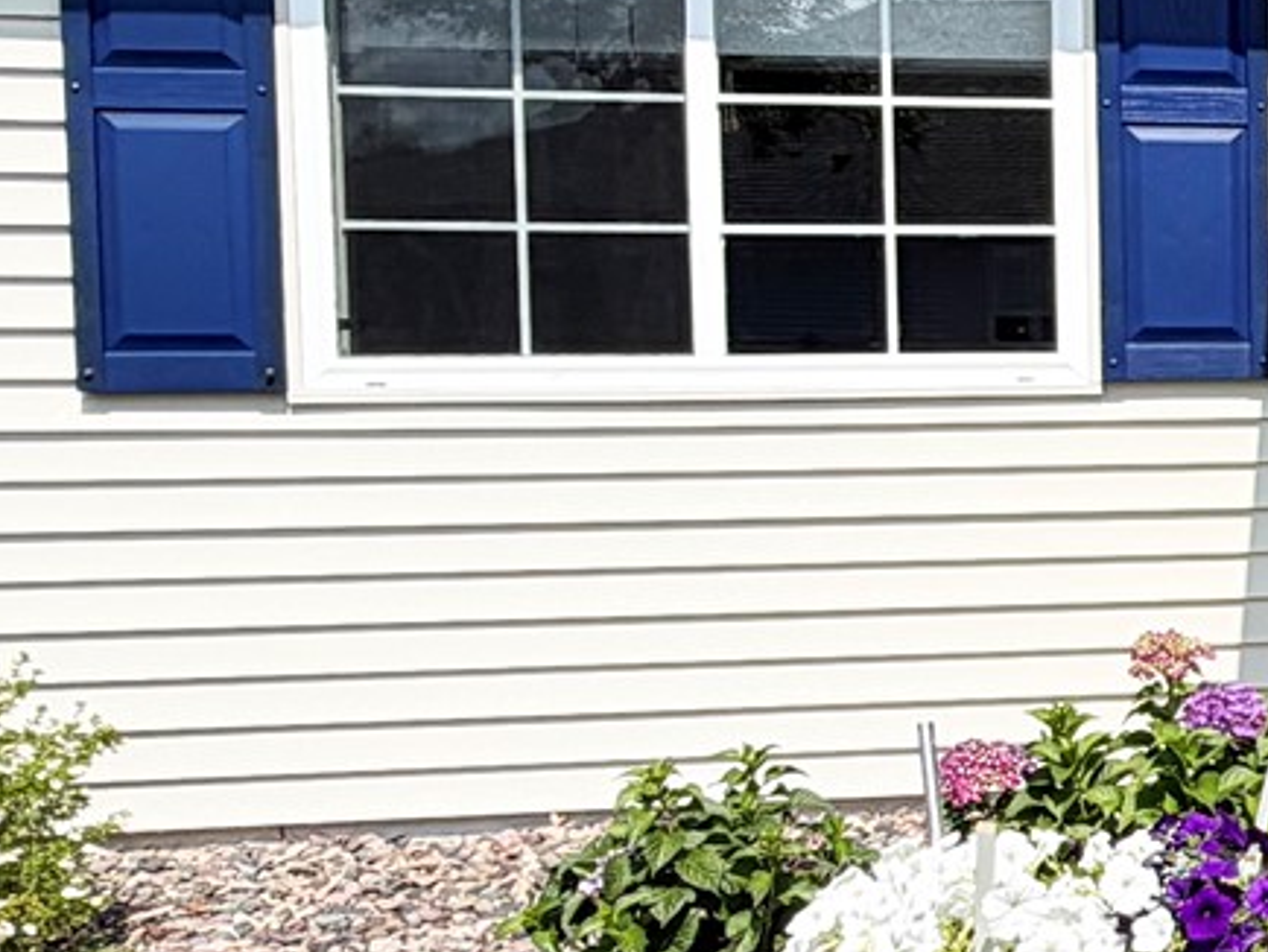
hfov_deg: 24.1
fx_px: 2419
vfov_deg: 22.3
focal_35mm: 66
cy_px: 429
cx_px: 1817
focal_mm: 2.22
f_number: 2.2
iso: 20
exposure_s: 1/789
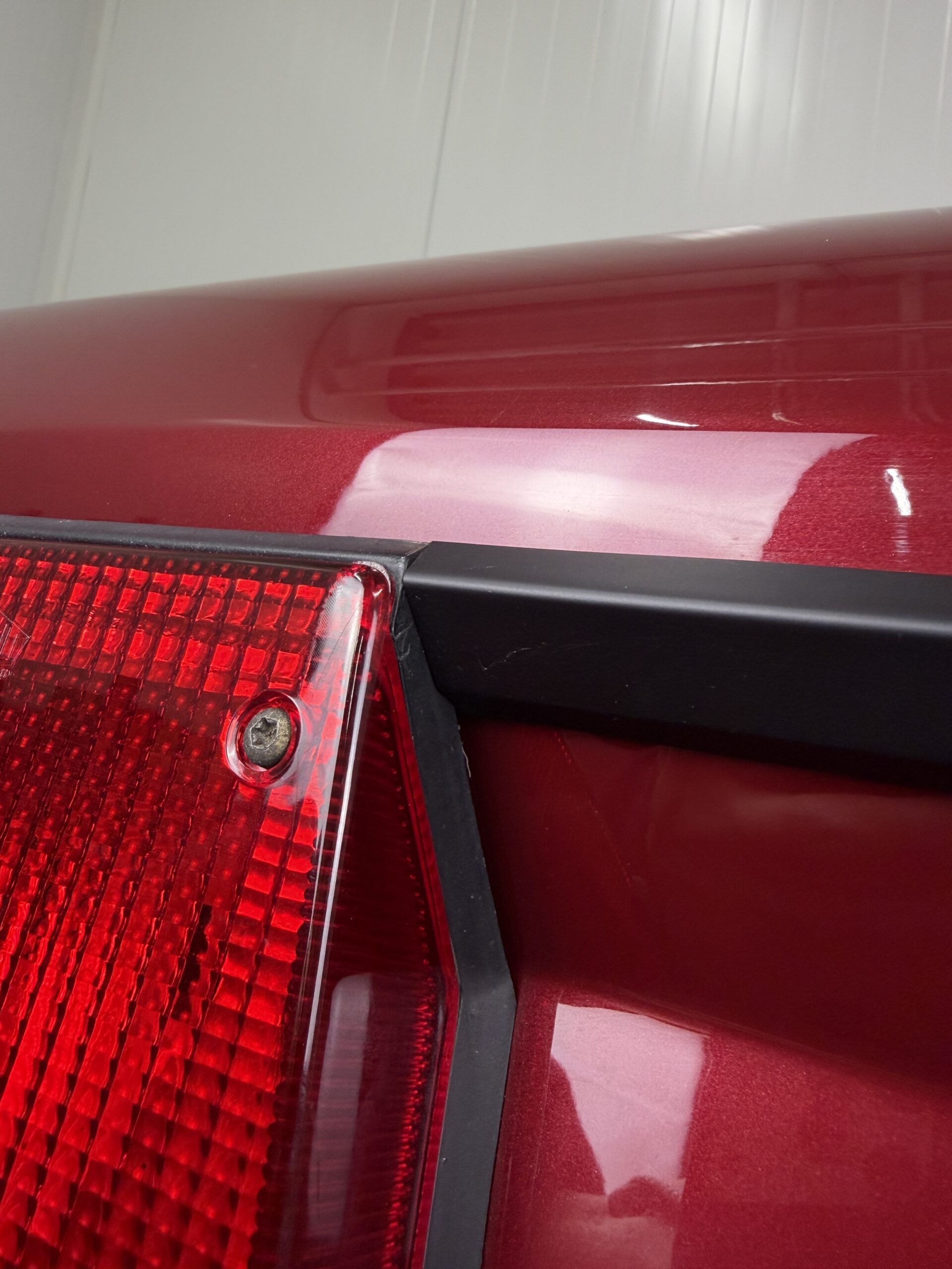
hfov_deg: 56.8
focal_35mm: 24
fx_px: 880
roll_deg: -8.1
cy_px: 634
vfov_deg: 71.6
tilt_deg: +4.8
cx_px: 476
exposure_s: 1/100
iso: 160
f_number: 2.2
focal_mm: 2.22
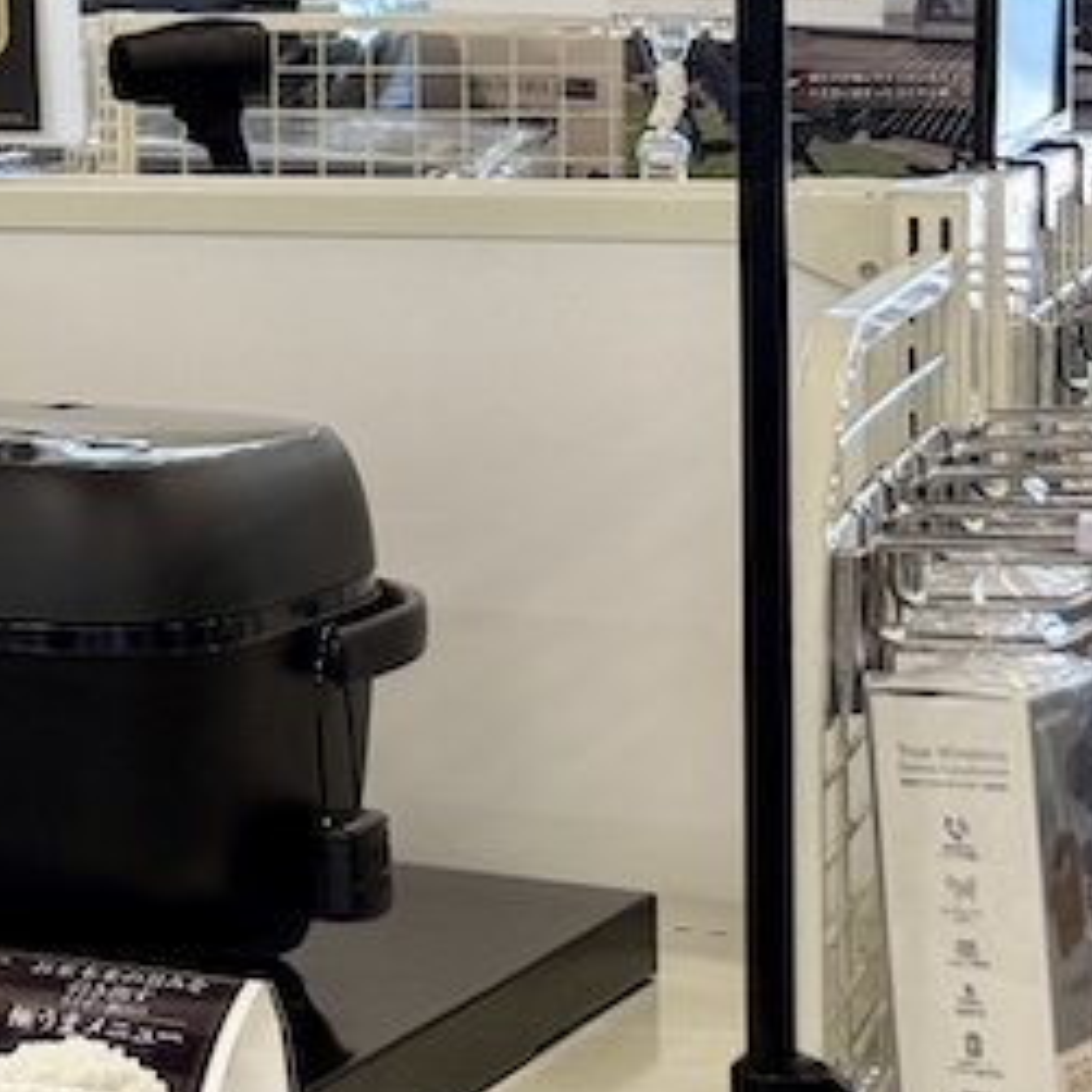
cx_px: -1492
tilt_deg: -3.5
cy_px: 141
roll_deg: +1.5
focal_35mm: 110
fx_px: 3926
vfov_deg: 15.7
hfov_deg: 12.5
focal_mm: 6.76
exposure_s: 1/100
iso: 64
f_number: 1.78
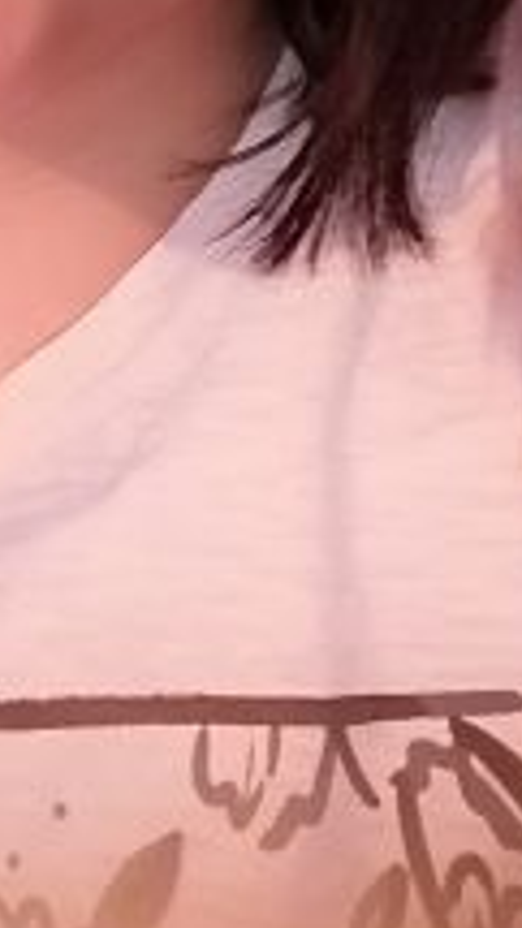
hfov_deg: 15.1
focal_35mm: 79
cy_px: -134
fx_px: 1943
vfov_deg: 24.7
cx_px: 35
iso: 200
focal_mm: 3.03
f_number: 2.2
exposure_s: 1/20
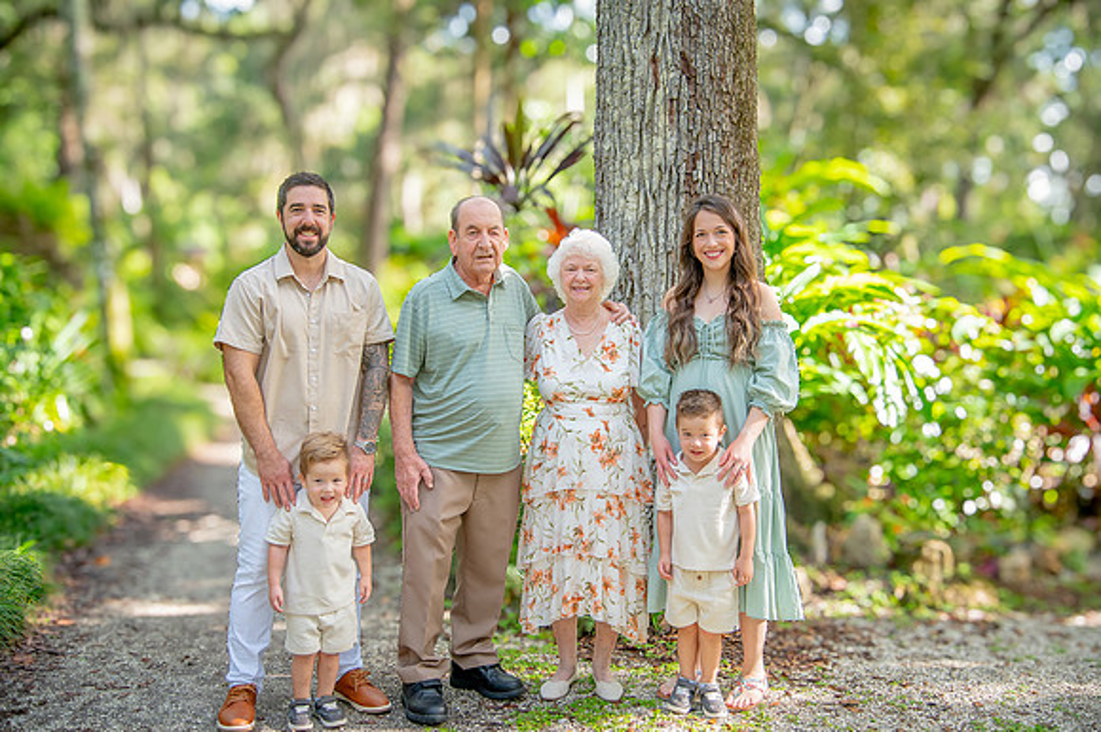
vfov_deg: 33.4
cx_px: 550
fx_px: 1223
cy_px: 366
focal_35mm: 40
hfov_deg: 48.5
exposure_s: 1/250
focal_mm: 40
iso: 400
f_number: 4
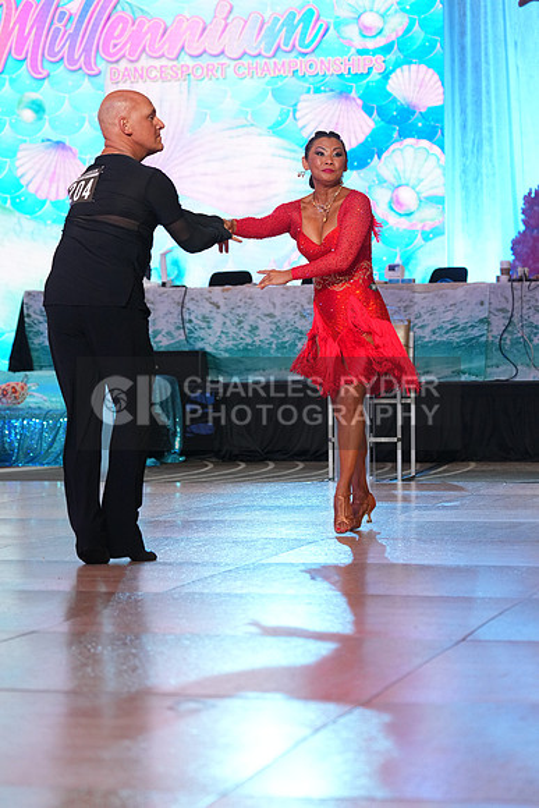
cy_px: 404
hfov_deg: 13.4
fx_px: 2289
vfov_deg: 20.0
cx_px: 270
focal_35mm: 102
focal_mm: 102
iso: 2500
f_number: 4
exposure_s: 1/400
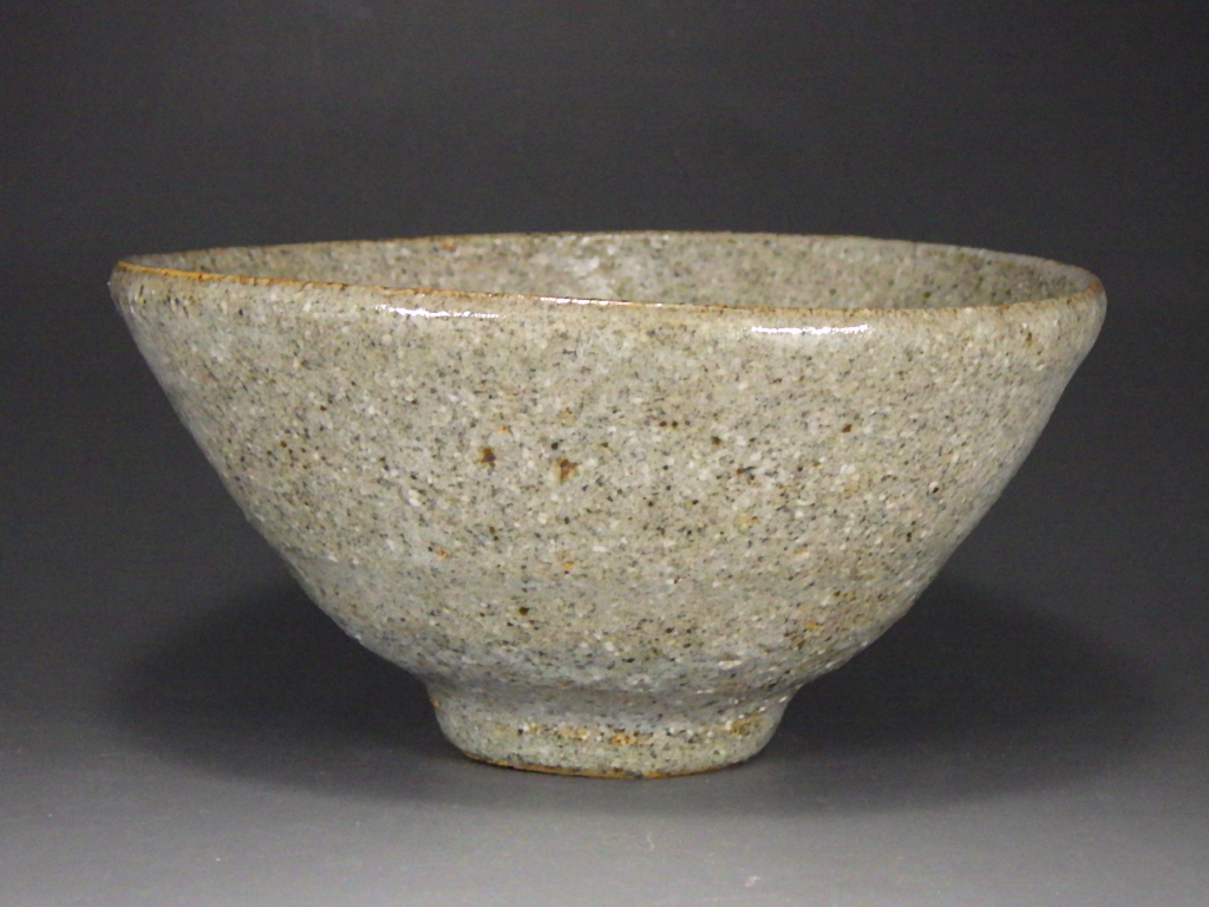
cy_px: 454
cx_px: 604
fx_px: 3283
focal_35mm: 94
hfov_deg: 20.9
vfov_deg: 15.7
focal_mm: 16.7
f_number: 5
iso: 400
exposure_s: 1/30
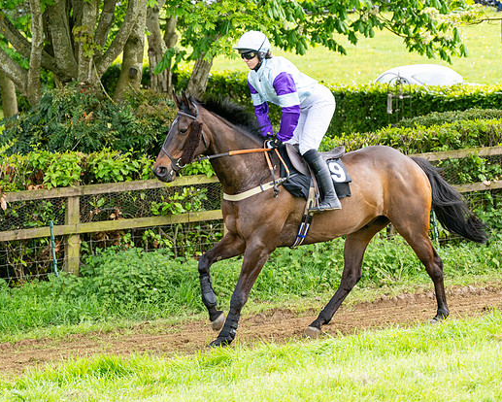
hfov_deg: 12.1
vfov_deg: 9.7
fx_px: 2363
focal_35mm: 159
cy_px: 198
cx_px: 294
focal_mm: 98
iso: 400
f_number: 4
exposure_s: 1/1000
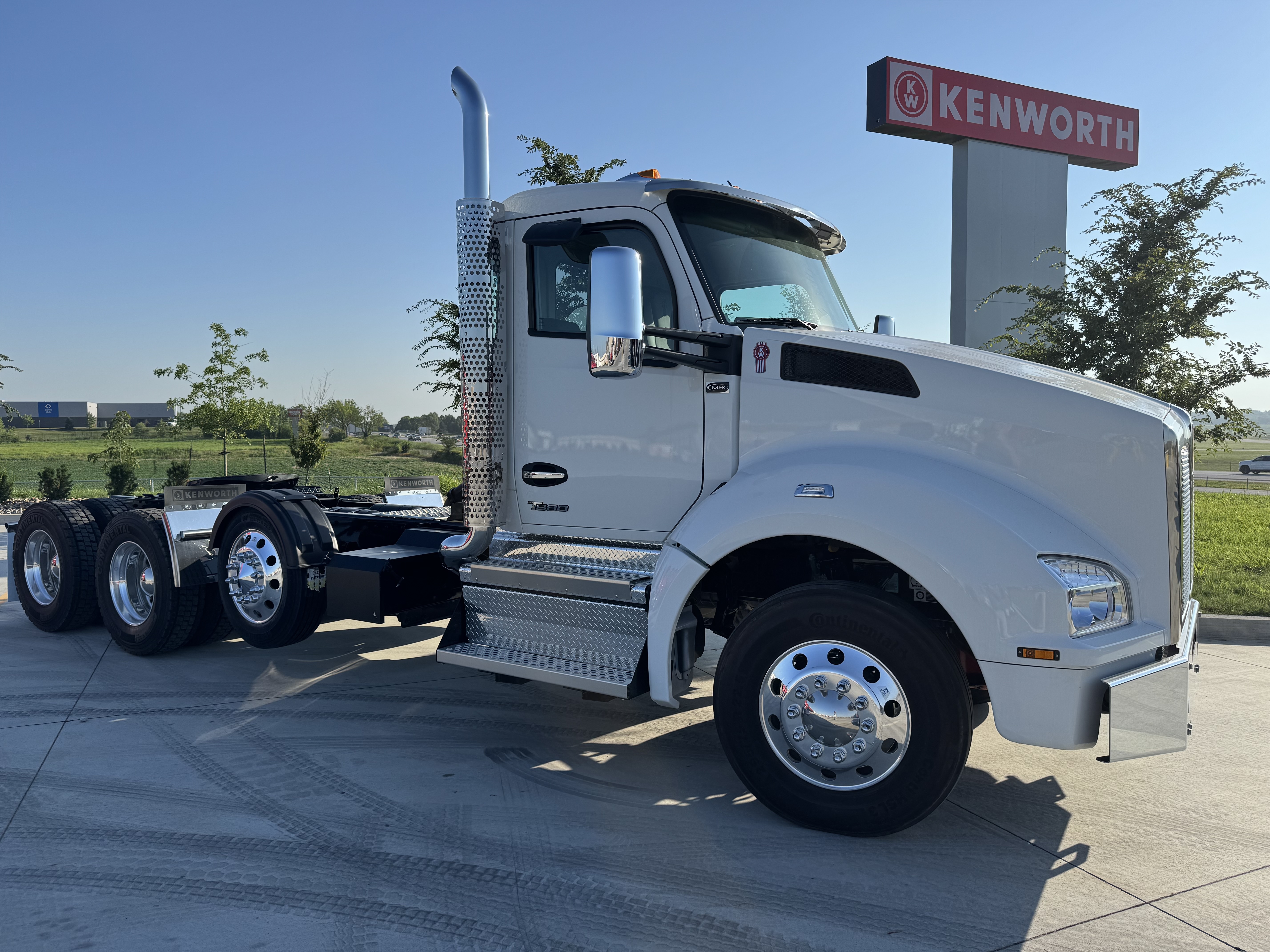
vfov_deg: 56.8
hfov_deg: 71.6
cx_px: 635
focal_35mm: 24
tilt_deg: -3.7
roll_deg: +0.6
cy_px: 476
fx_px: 881
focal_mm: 6.76
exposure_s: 1/4310
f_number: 1.78
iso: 80
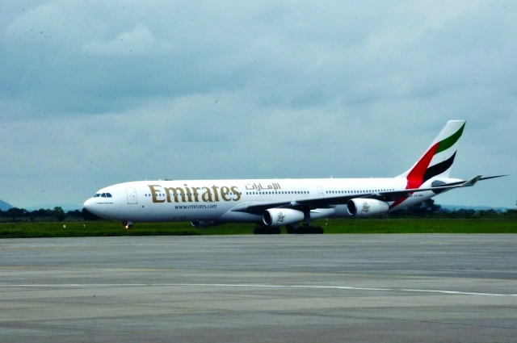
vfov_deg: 8.7
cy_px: 172
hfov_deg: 13.1
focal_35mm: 158
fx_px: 2259
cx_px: 258
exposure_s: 1/200
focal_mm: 105
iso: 1000
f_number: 36
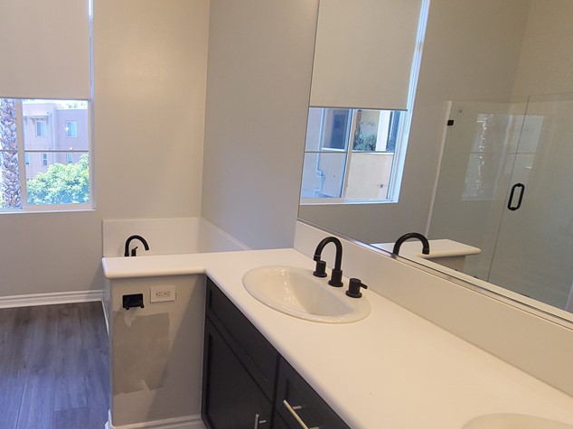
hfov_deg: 73.6
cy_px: 210
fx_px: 347
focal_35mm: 21
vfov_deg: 63.4
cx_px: 146
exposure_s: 1/120
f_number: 2.2
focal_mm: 2.2
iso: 80
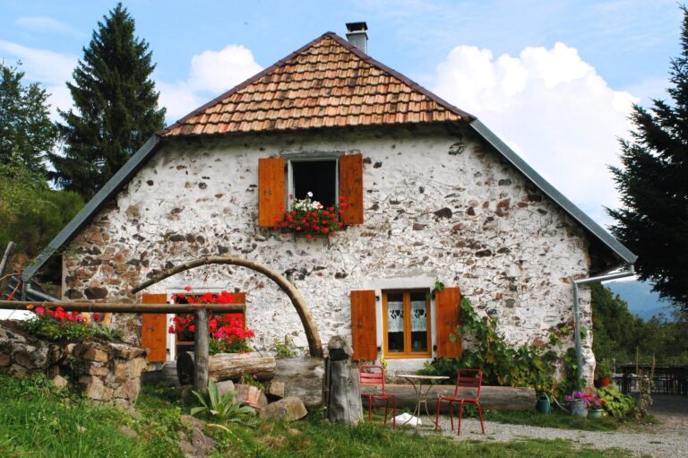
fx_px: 802
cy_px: 229
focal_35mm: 42
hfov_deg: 46.4
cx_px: 344
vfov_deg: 31.9
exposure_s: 1/320
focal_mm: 28
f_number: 9
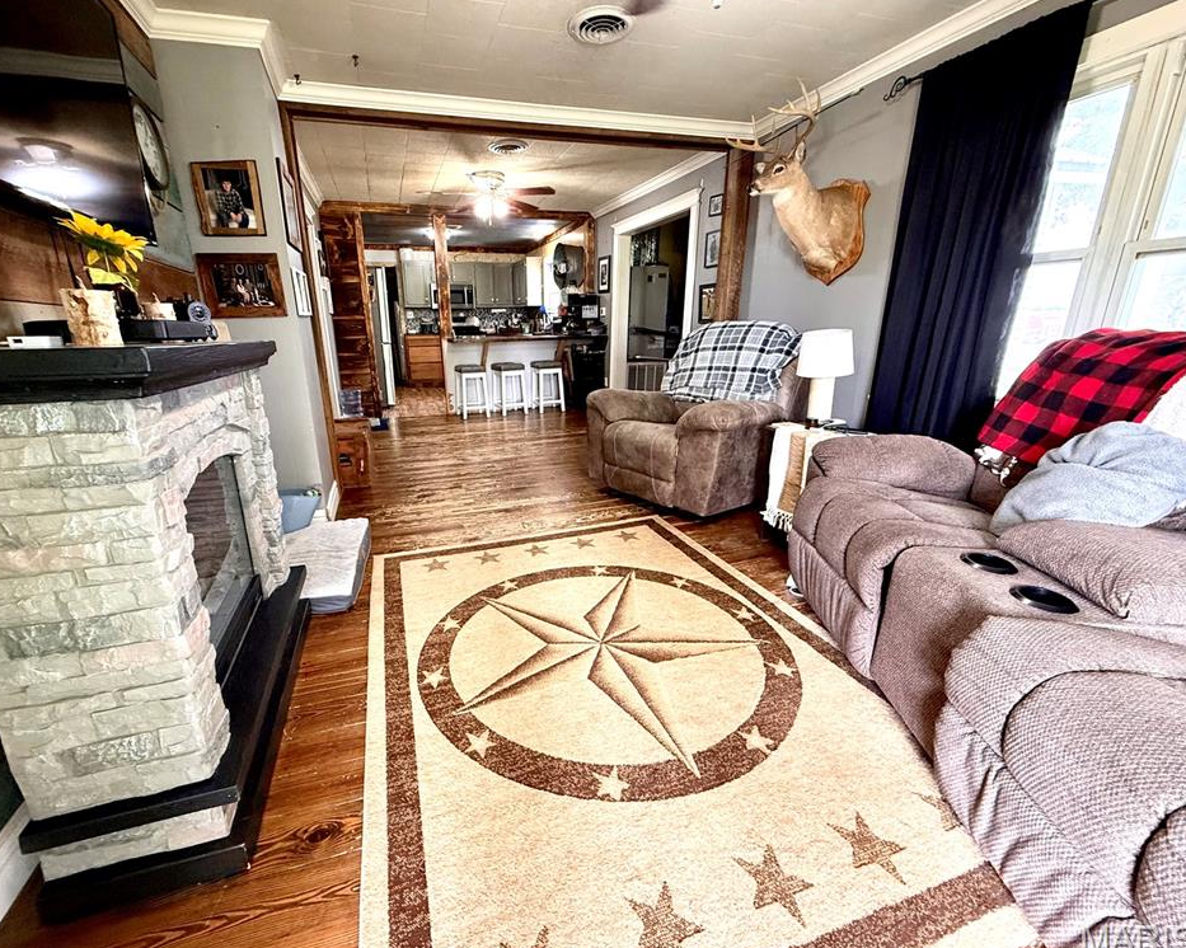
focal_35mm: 15
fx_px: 526
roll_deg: +0.3
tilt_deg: -16.2
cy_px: 478
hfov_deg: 96.7
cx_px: 557
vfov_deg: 84.0
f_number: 2.2
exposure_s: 1/60
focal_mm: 2.22
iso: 500
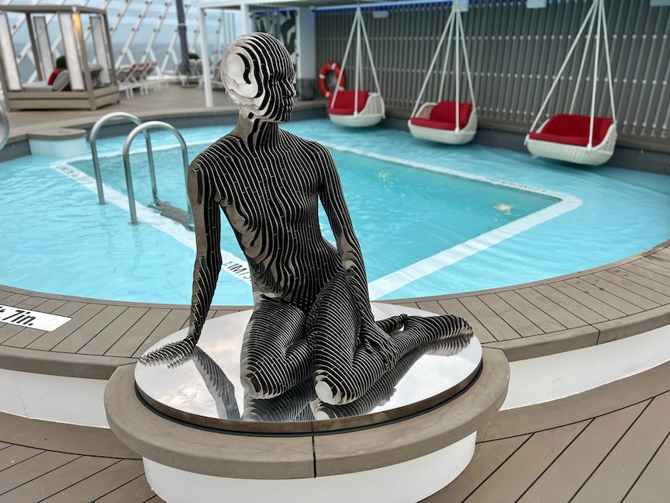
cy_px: 252
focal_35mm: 26
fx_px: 503
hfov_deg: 67.3
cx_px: 335
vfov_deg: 53.1
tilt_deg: -22.7
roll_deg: +0.3
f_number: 1.5
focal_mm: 5.7
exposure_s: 1/97
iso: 64
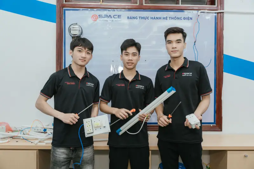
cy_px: 84
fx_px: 219
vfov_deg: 42.3
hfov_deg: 60.3
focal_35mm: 31
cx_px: 127
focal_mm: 31
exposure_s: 1/160
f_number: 3.5
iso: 800
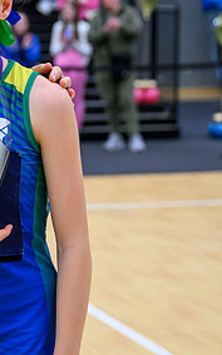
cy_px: 115
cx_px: -73
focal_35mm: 150
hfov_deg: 8.6
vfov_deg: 13.9
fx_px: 1451
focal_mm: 61
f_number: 3.5
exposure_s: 1/320
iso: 2500
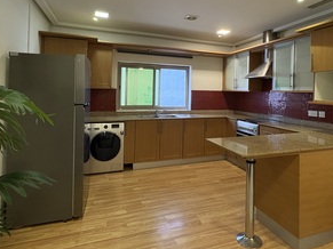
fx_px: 212
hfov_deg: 76.3
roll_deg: -1.7
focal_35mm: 22
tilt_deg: +0.3
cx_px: 178
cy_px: 90
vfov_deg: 60.0
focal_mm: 2.22
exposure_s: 1/100
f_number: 2.2
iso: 400
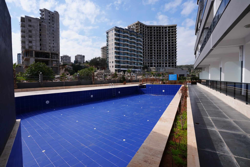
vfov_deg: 70.4
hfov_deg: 93.3
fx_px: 118
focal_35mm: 17
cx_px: 125
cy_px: 84
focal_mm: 17
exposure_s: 1/160
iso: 100
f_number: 10
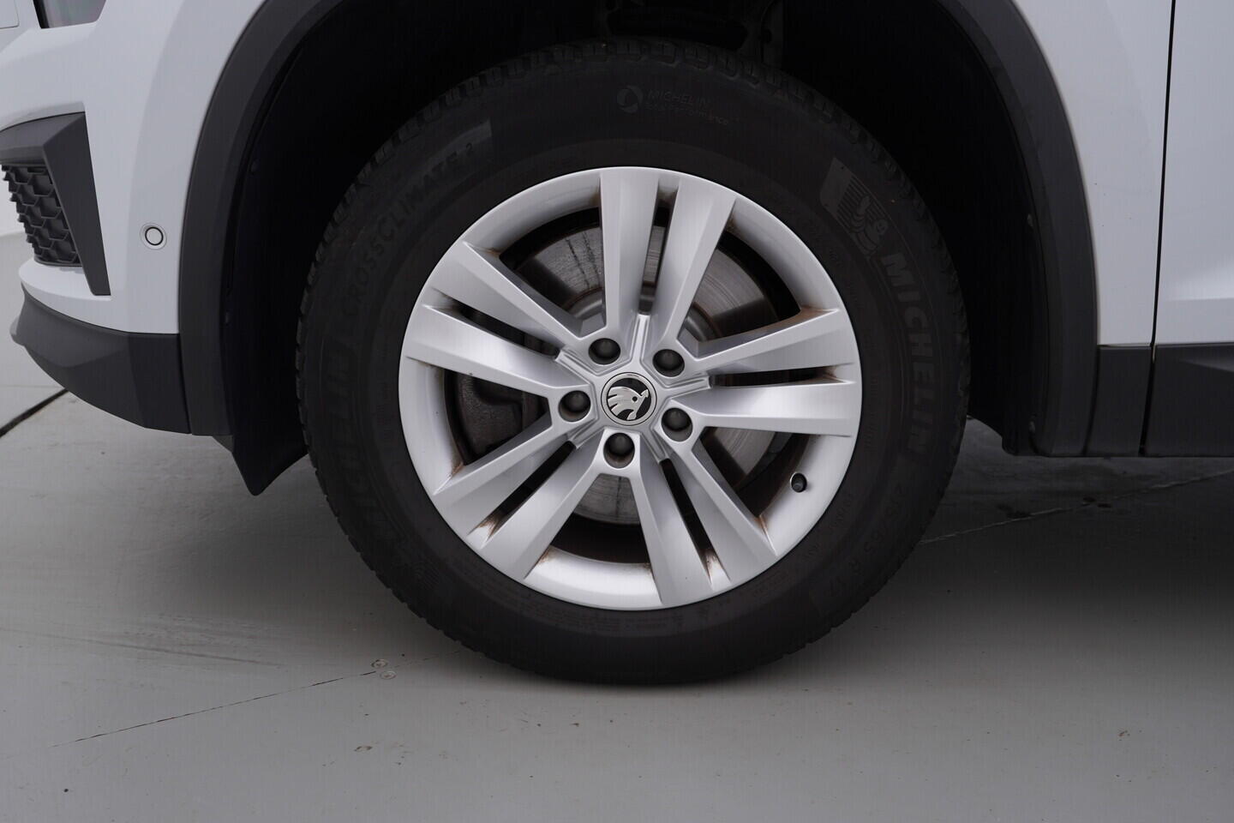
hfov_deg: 53.1
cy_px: 412
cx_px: 617
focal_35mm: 36
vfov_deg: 36.9
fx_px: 1234
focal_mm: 24
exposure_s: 1/100
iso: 125
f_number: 4.5
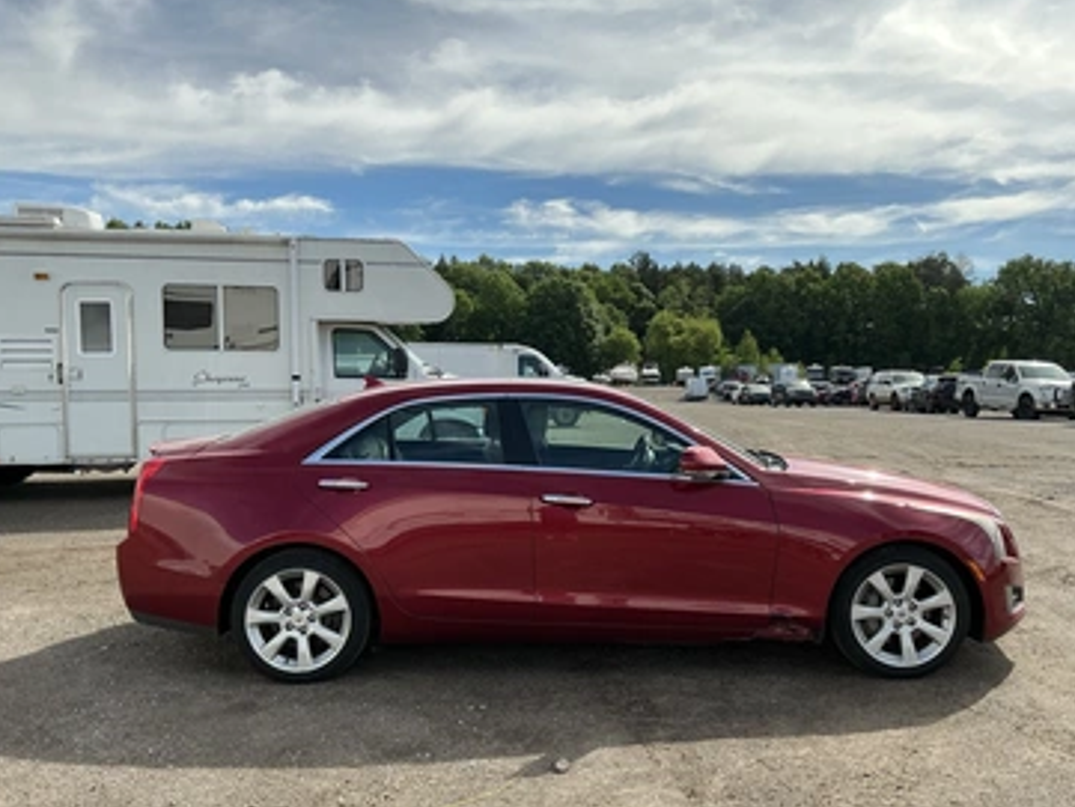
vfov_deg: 45.5
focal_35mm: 31
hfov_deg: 58.3
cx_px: 578
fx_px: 963
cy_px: 423
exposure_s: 1/1730
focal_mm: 3
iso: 25
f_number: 1.8
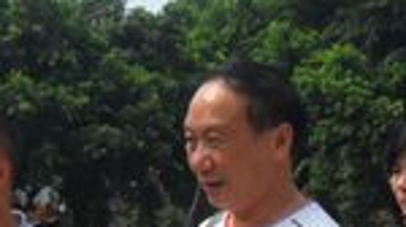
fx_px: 1054
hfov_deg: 21.8
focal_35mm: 98
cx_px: 176
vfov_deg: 12.2
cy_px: 223
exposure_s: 1/180
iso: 100
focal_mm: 4.9
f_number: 8.9
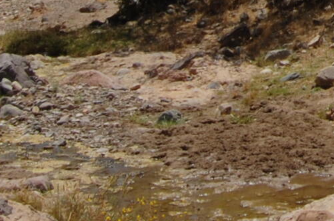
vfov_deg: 9.3
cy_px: -250
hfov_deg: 14.5
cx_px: 448
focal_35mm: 135
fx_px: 1250
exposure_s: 1/100
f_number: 18
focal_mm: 20
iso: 200
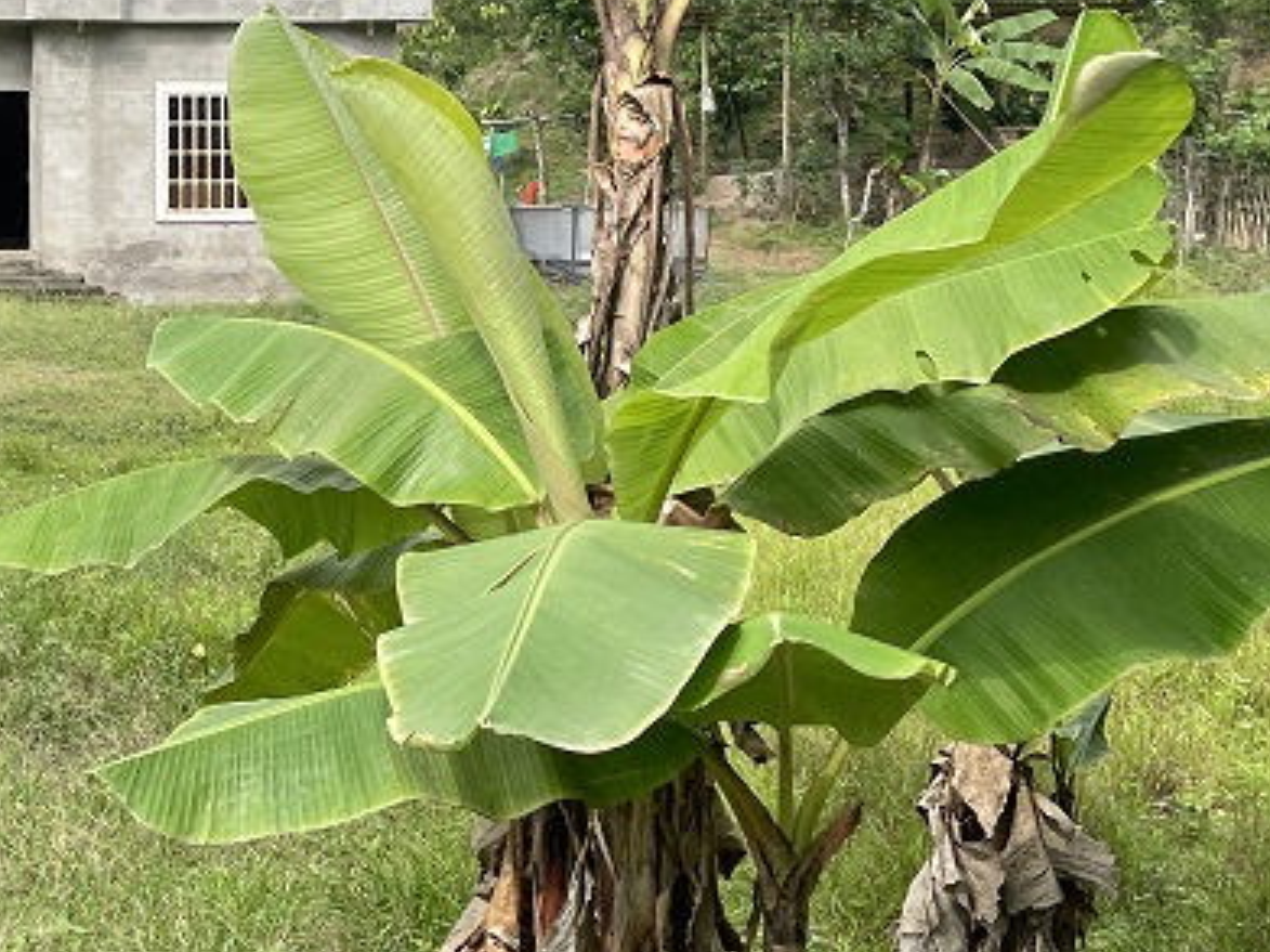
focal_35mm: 67
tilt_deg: +0.6
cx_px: -10
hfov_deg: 27.3
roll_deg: -0.7
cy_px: 292
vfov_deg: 21.8
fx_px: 2457
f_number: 1.6
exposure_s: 1/1511
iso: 32
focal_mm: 4.2
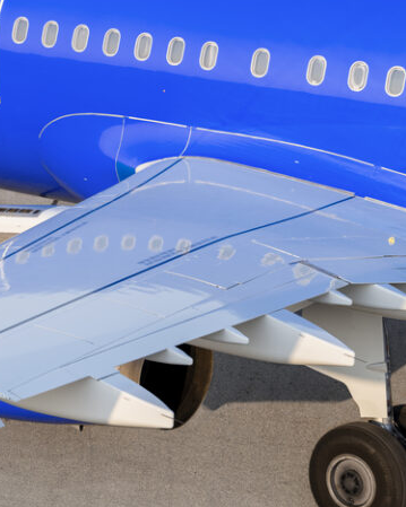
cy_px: 174
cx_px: -88
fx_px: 2644
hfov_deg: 8.7
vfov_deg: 11.0
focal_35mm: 176
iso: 100
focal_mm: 100
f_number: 6.4
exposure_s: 1/125
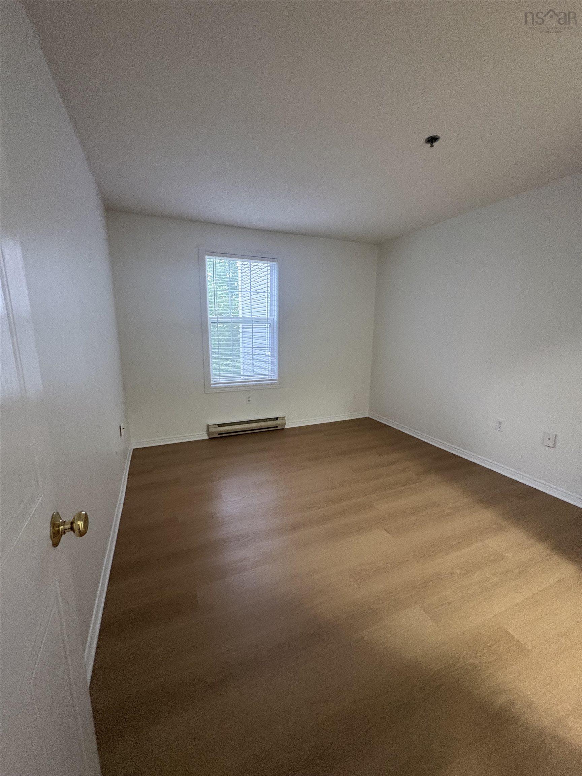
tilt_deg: -9.3
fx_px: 314
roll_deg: -0.7
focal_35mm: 14
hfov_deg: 85.7
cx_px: 291
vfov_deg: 102.1
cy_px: 388
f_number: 2.2
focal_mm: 2.22
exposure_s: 1/60
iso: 640
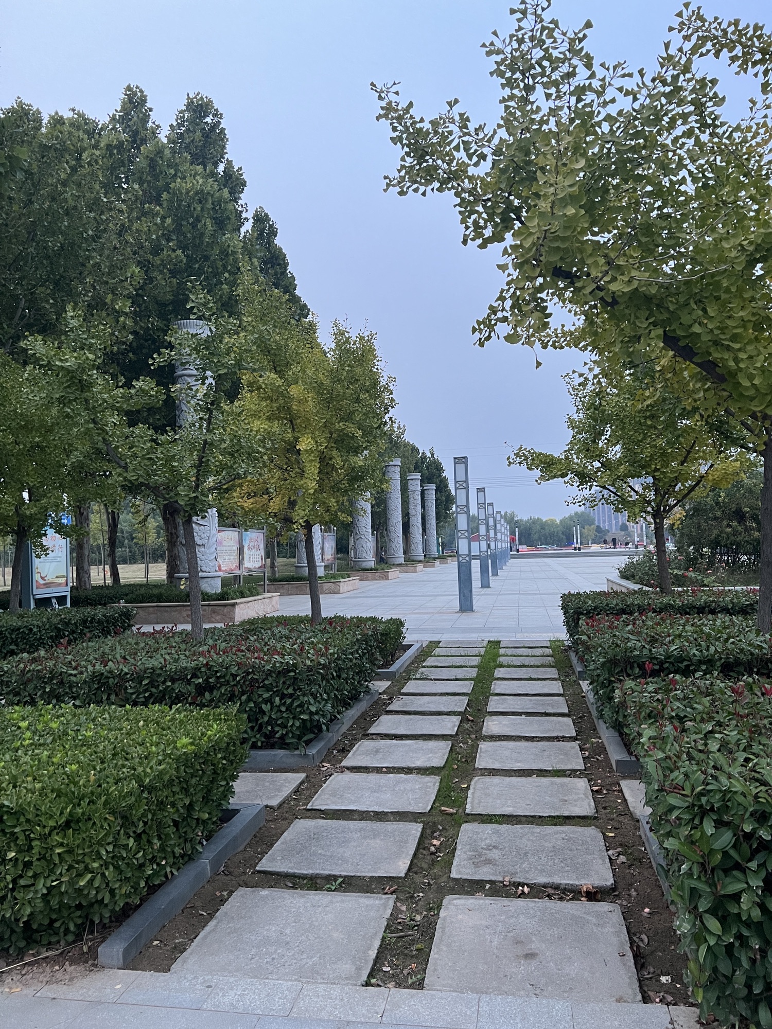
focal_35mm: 26
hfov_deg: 53.1
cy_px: 514
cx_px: 386
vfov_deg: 67.3
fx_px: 773
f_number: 1.5
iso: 250
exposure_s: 1/60
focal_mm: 5.7
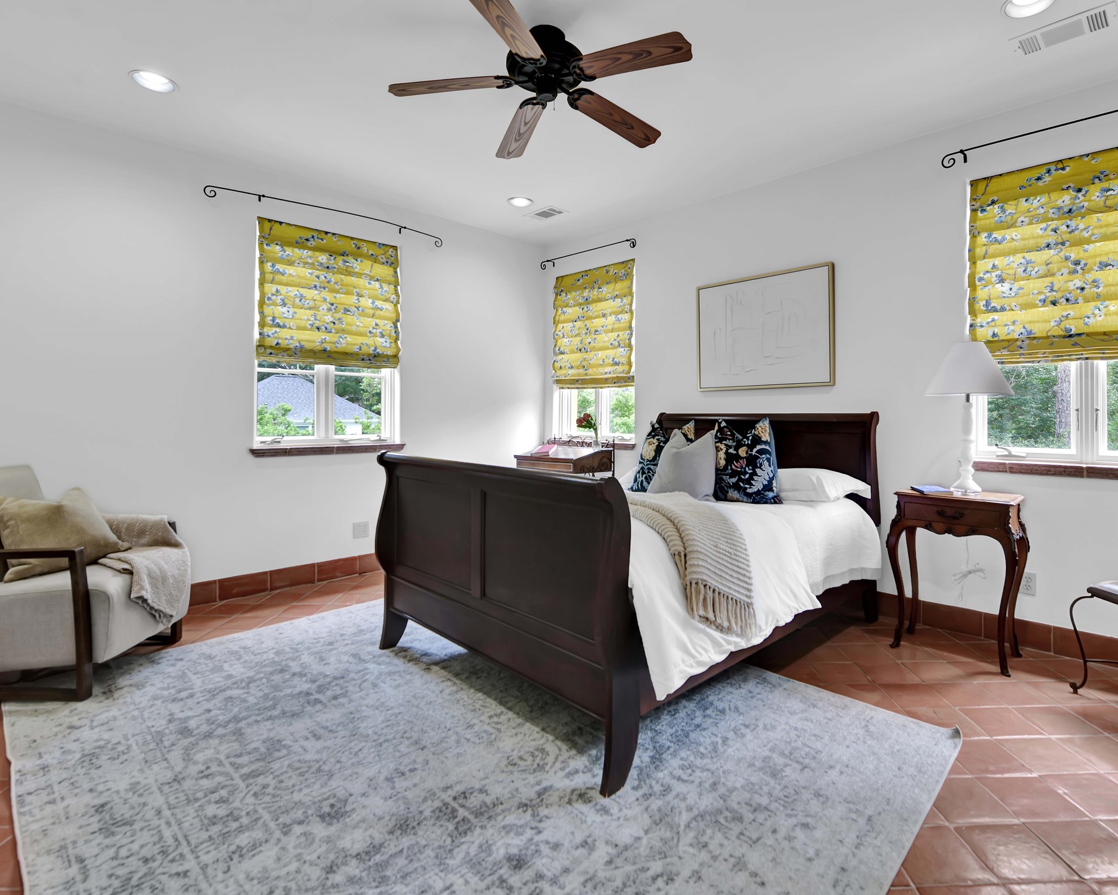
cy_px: 445
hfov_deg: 89.5
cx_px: 594
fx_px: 562
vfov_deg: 77.0
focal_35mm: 17
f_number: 8
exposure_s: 1/10
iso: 100
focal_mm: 15
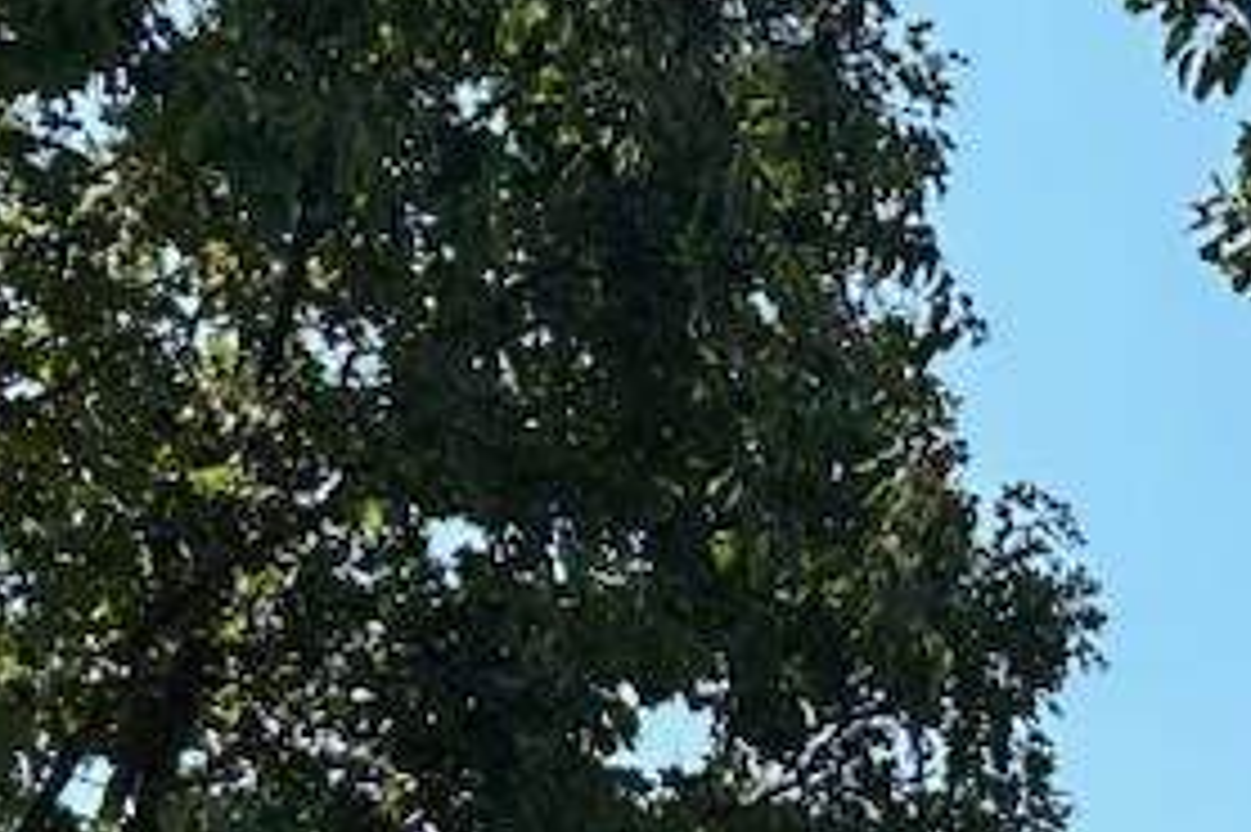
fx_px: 3994
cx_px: 2025
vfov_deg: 10.4
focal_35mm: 115
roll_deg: -0.7
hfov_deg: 15.9
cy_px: 1920
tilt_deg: +3.4
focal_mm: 6.86
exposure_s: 1/3717
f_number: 1.78
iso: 80
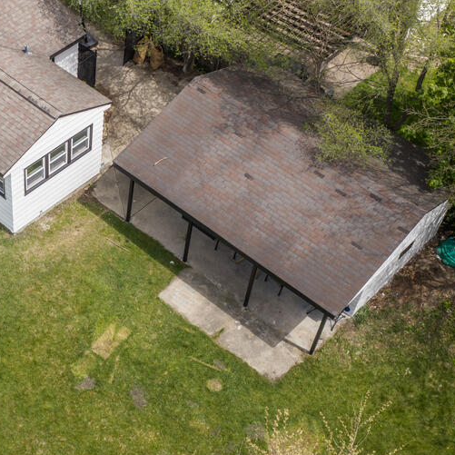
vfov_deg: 30.0
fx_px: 848
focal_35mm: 57
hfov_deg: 28.8
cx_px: 39
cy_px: 217
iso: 100
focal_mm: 14.45
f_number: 5.6
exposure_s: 1/160
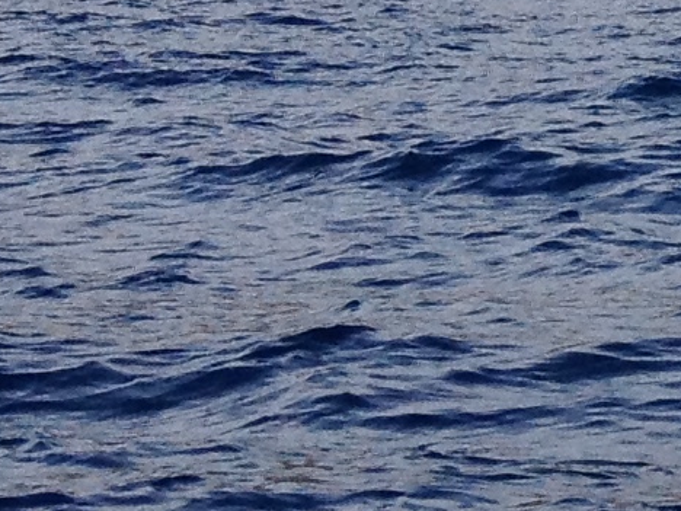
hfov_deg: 7.4
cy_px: -444
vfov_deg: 6.0
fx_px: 4800
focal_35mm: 244
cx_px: 1829
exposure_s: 1/1972
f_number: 2.4
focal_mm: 4.28
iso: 64
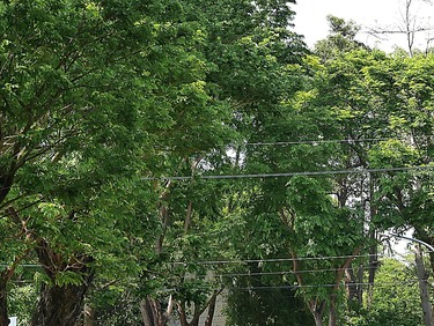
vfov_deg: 10.2
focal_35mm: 146
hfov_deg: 13.4
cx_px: 415
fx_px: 1832
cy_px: 199
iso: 125
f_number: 8
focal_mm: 38
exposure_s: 1/125
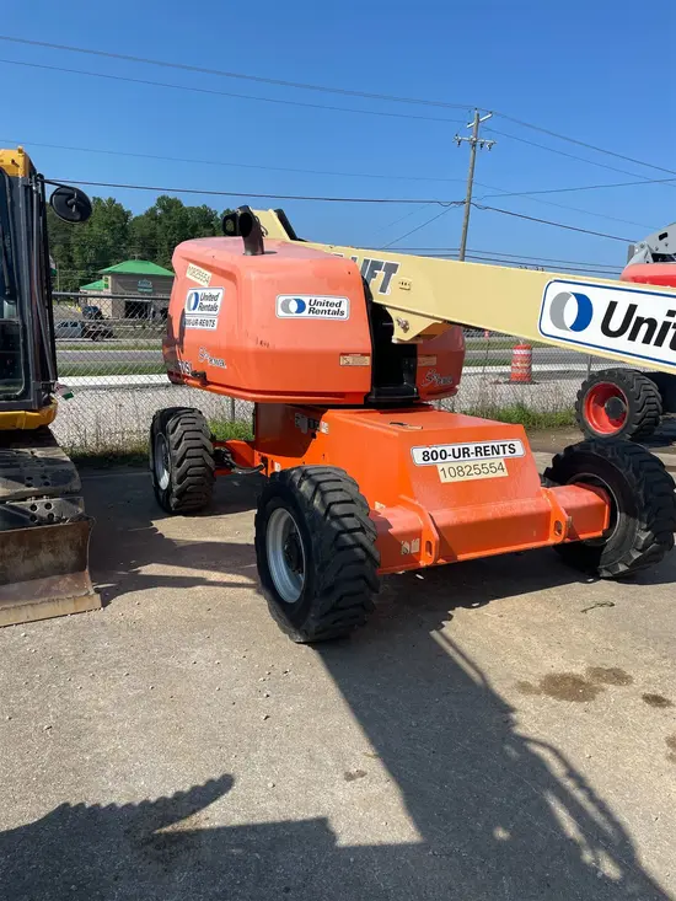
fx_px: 677
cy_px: 450
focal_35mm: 26
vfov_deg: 67.3
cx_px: 338
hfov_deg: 53.1
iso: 32
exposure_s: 1/4292
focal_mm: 4.2
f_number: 1.6
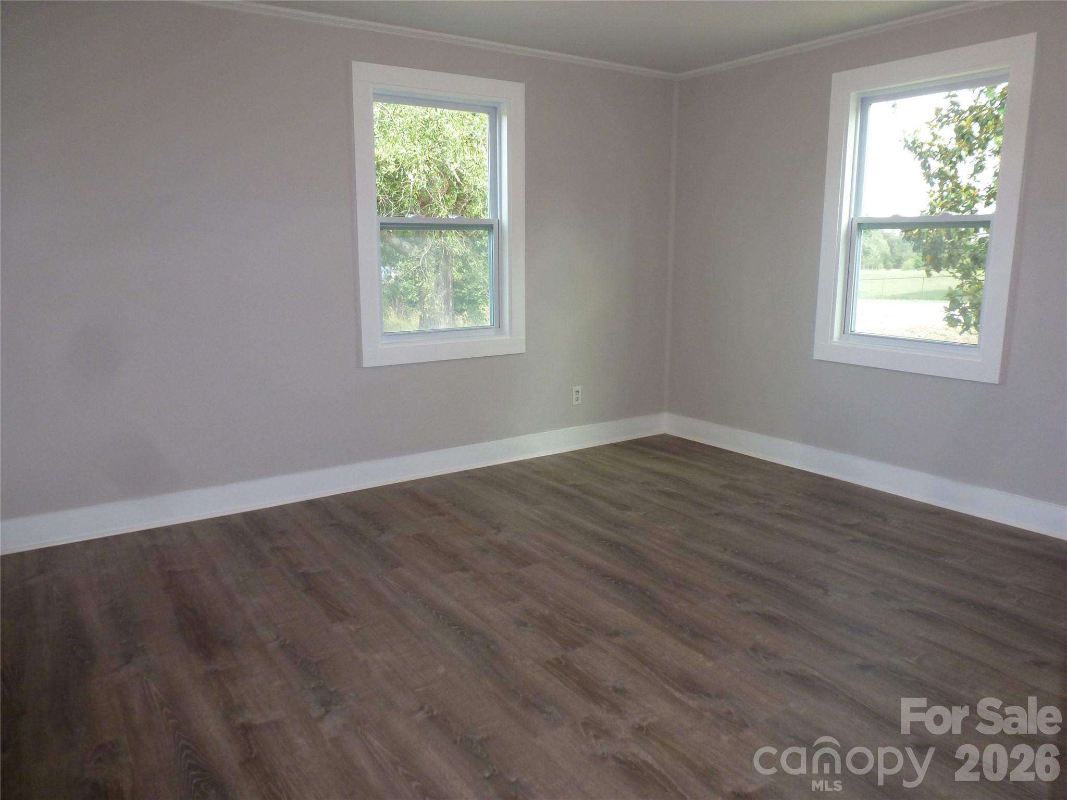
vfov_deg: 56.8
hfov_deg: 71.6
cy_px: 400
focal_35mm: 24
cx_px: 534
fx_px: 740
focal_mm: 4.3
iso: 200
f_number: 3.3
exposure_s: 1/60
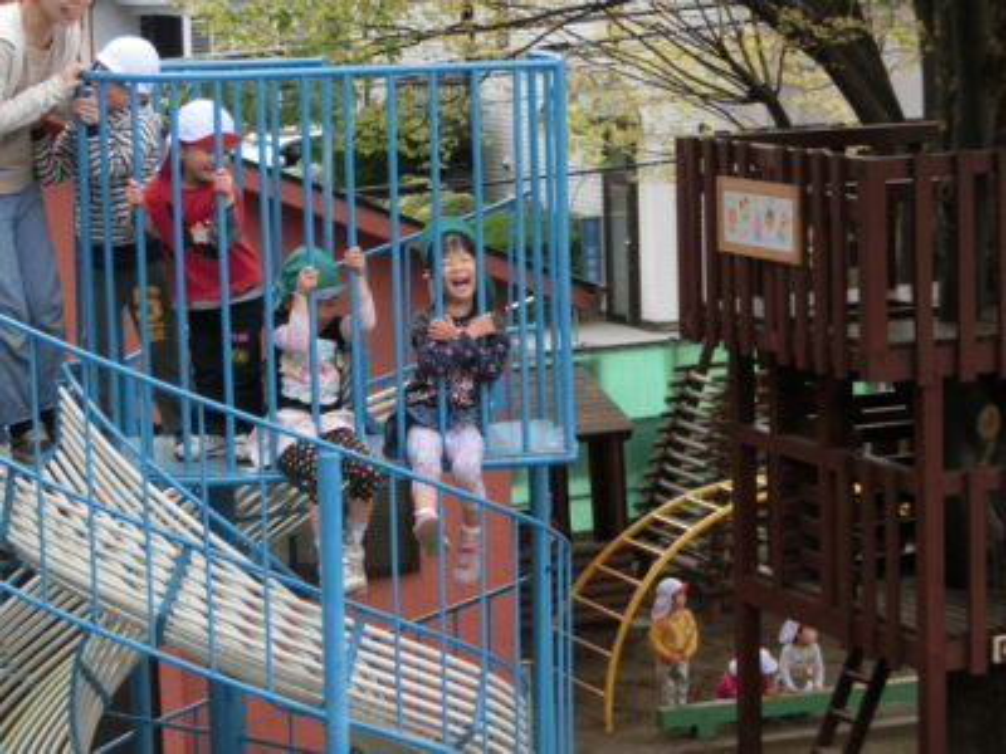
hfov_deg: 17.9
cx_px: 503
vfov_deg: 13.5
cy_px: 377
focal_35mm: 110
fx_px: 3197
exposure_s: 1/250
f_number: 5.4
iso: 200
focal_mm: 19.54
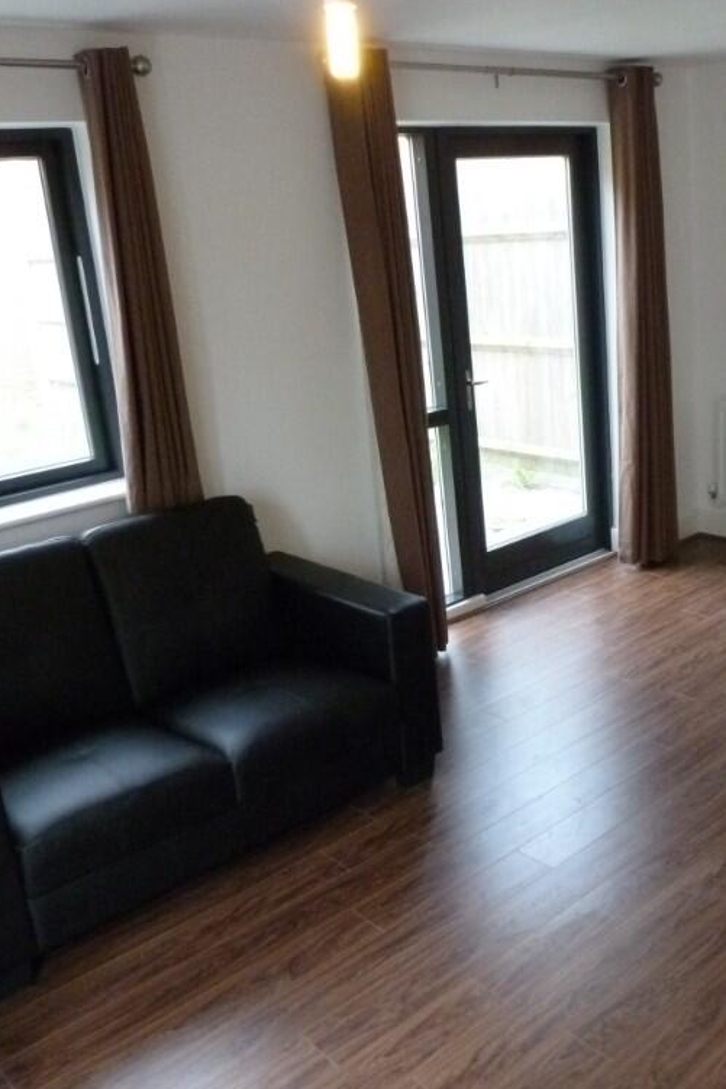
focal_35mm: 34
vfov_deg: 55.8
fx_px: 1029
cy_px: 540
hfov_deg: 38.2
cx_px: 512
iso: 640
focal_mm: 4.3
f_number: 3.3
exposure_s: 1/125
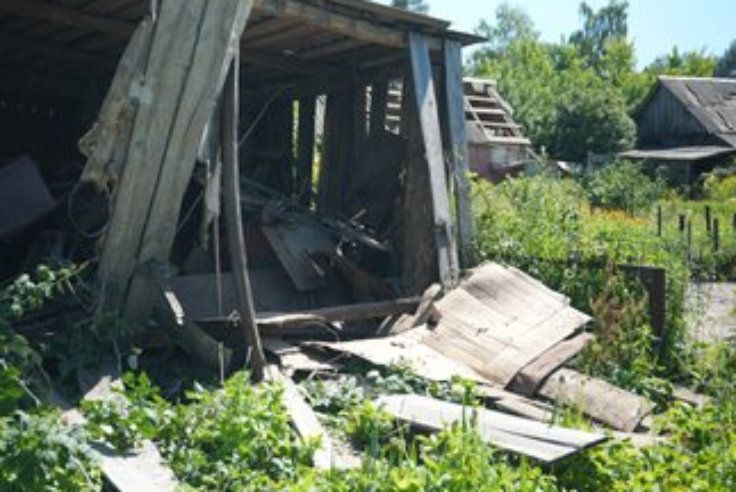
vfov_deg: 28.7
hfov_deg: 41.8
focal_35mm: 47
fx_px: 962
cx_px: 335
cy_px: 208
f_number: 2.8
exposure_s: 1/100
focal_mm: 38
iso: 1250
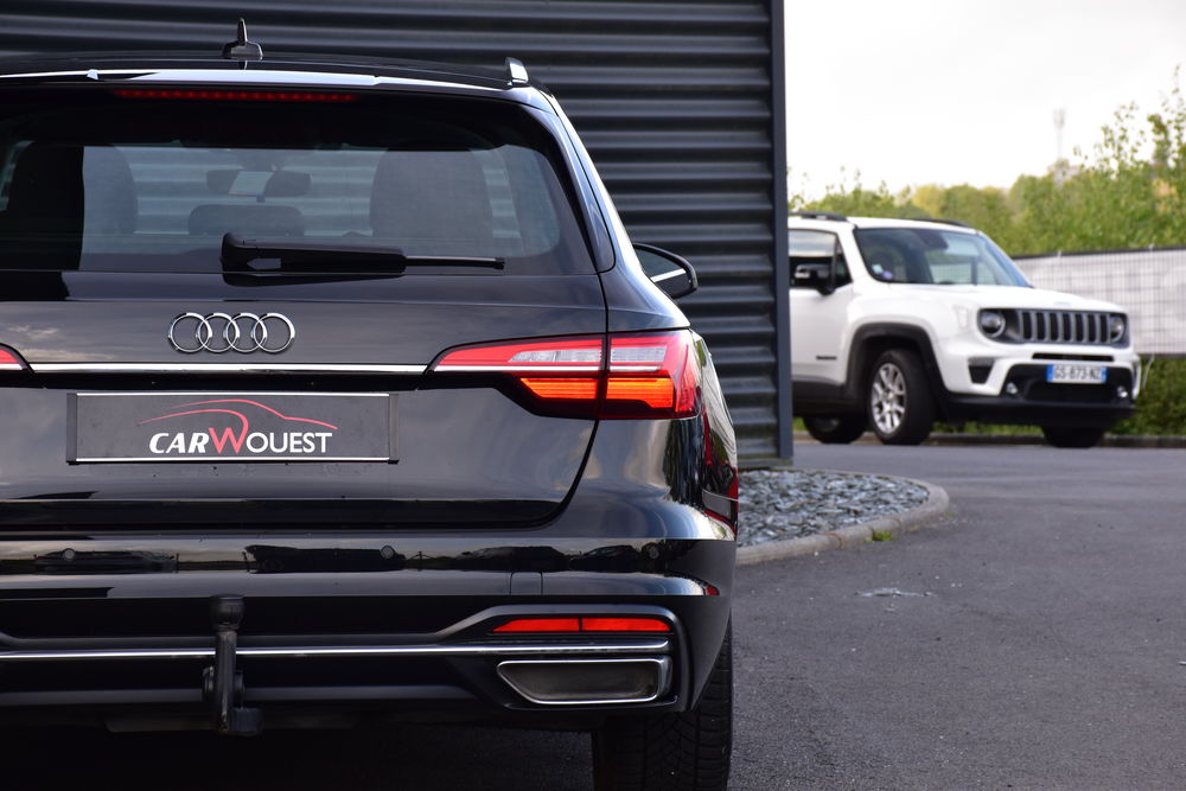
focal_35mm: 120
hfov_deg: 17.1
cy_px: 396
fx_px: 3954
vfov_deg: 11.4
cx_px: 593
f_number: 9
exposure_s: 1/160
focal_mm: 80
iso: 400
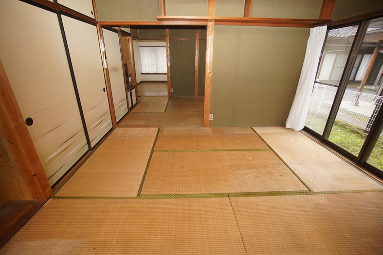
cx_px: 192
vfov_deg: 77.3
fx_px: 160
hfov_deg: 100.4
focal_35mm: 15
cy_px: 128
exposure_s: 1/160
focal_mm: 10
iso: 640
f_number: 4
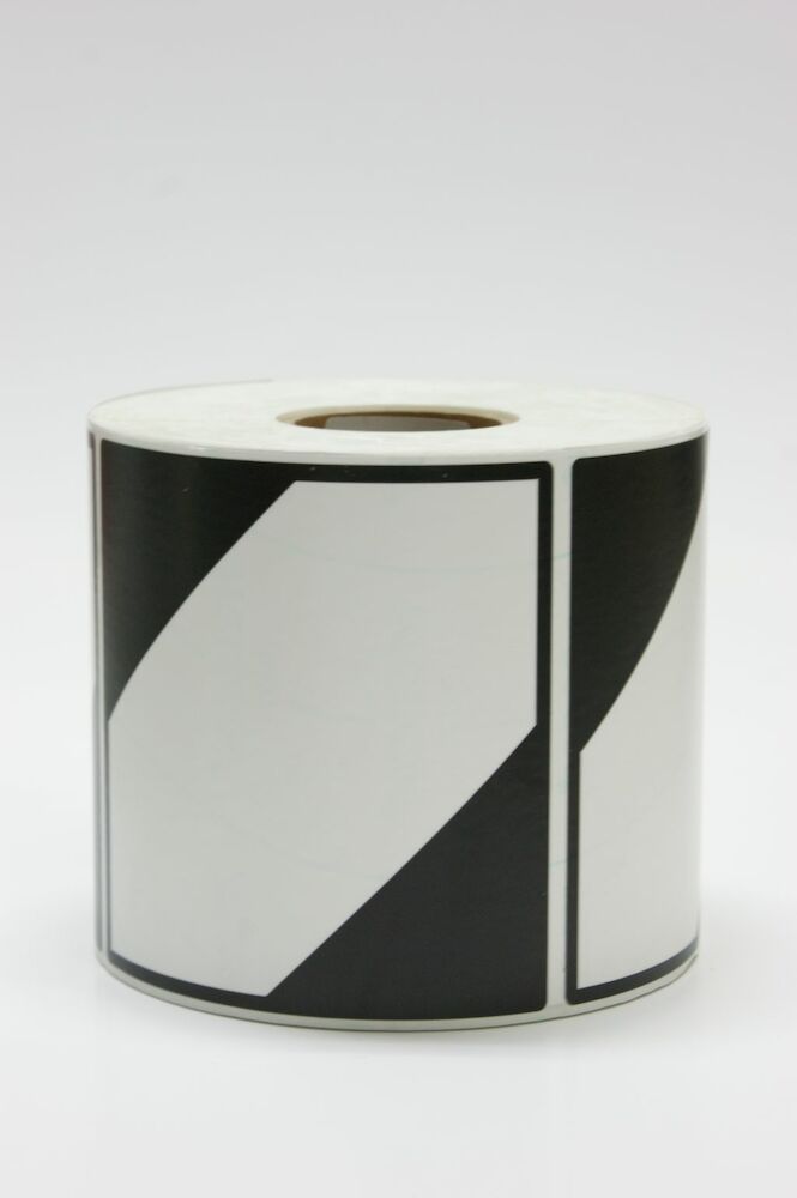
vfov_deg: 22.6
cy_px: 599
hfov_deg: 15.2
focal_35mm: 90
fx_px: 2994
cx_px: 398
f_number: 9
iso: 400
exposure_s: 1/6
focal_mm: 60
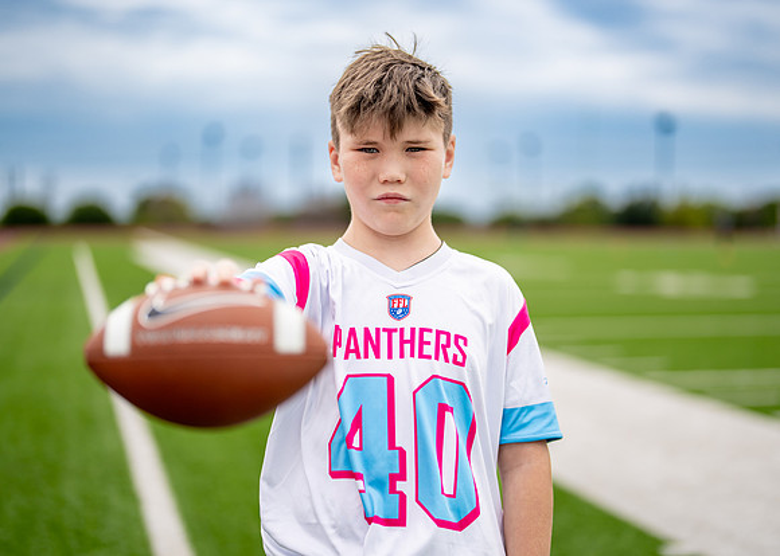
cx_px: 403
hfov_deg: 33.2
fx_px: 1307
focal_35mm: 59
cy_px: 265
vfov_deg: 24.1
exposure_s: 1/10000
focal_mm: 50
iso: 100
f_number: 1.2
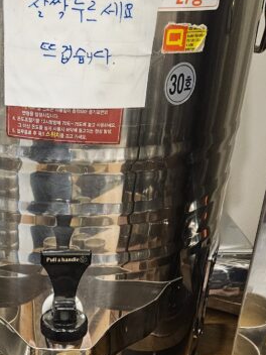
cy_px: 394
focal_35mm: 67
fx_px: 686
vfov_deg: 26.6
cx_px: 63
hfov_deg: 21.7
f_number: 1.8
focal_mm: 5.4
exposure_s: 1/120
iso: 400
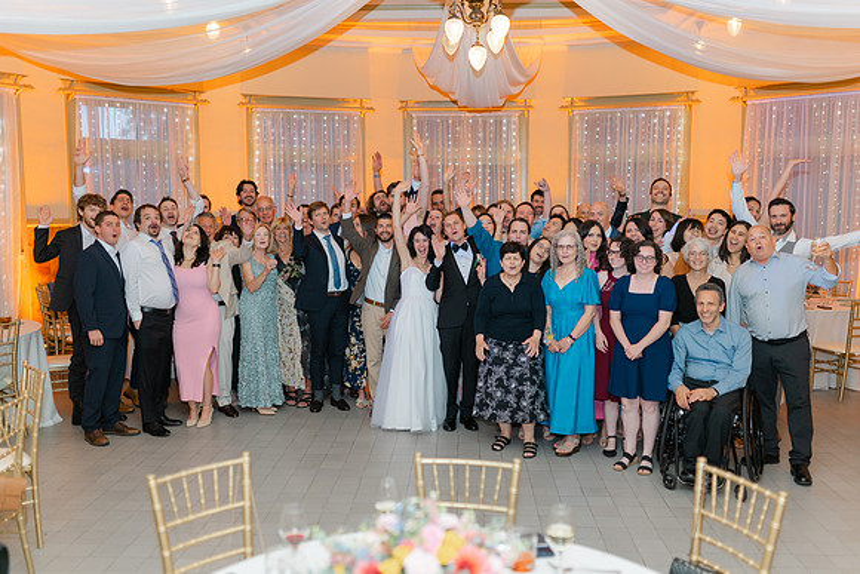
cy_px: 287
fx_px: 836
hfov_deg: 54.4
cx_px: 430
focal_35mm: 35
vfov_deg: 37.9
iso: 320
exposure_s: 1/100
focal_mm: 35
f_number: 1.8
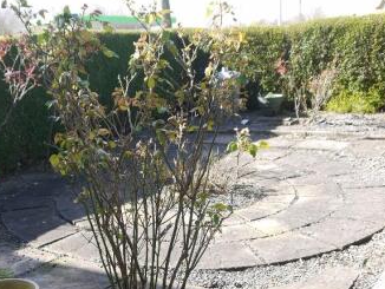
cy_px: 233
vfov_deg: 28.5
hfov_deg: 37.9
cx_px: 141
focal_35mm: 50
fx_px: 557
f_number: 4
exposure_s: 1/160
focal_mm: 14
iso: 100
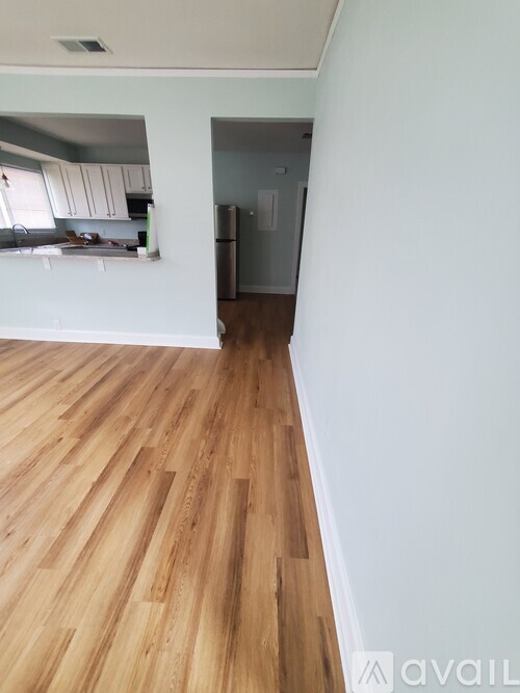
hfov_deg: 89.9
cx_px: 260
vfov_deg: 106.2
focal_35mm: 13
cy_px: 346
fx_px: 260
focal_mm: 1.8
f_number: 2.2
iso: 320
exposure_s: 1/60
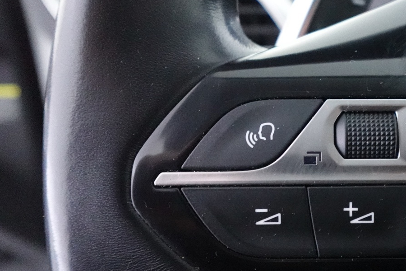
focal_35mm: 36
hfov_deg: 49.3
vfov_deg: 36.7
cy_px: 163
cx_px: 338
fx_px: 406
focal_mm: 7.6
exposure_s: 1/80
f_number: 2
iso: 5000
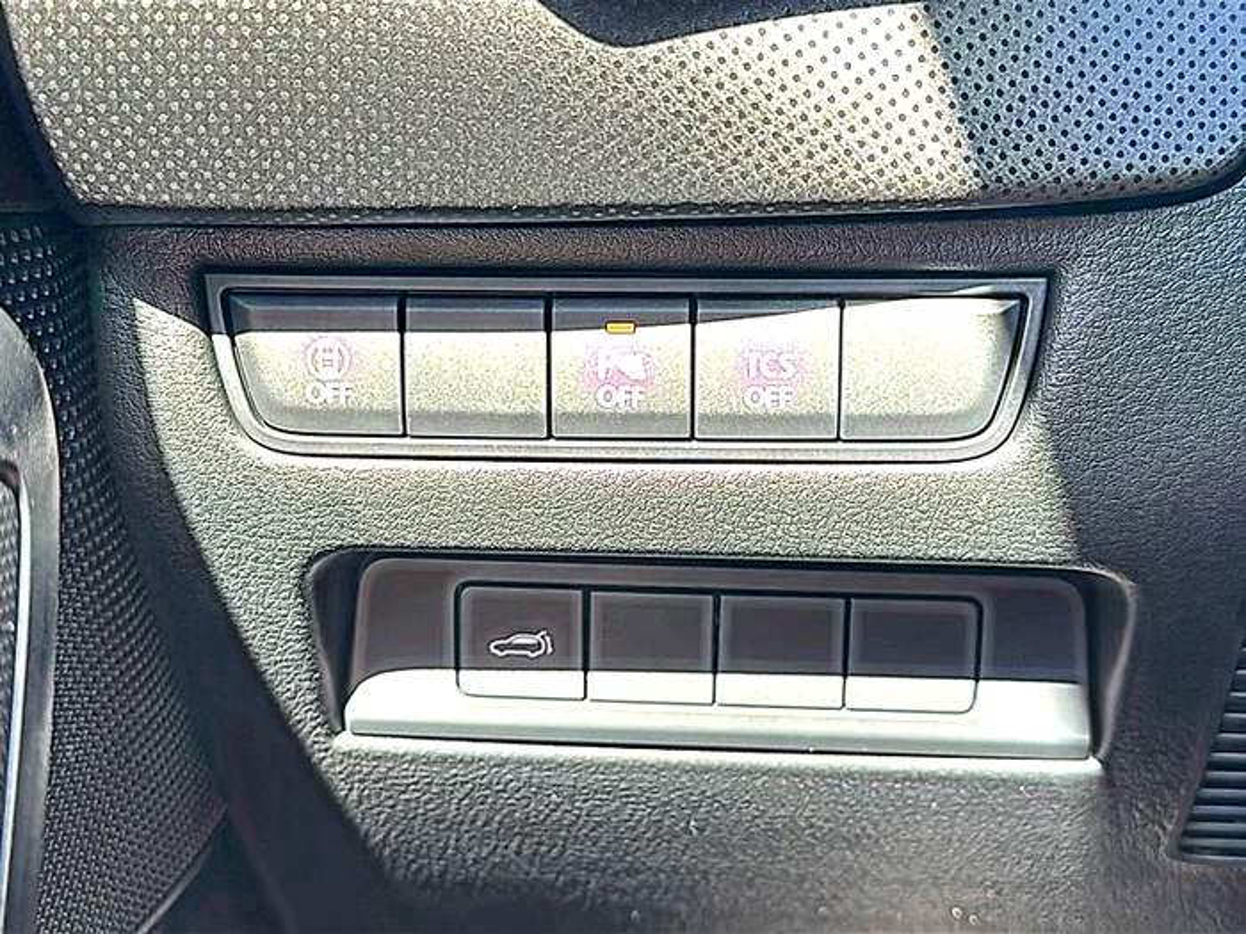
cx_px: 623
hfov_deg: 42.9
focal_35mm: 44
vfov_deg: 32.9
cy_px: 467
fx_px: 1584
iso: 50
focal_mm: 6.86
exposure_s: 1/84
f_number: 1.78
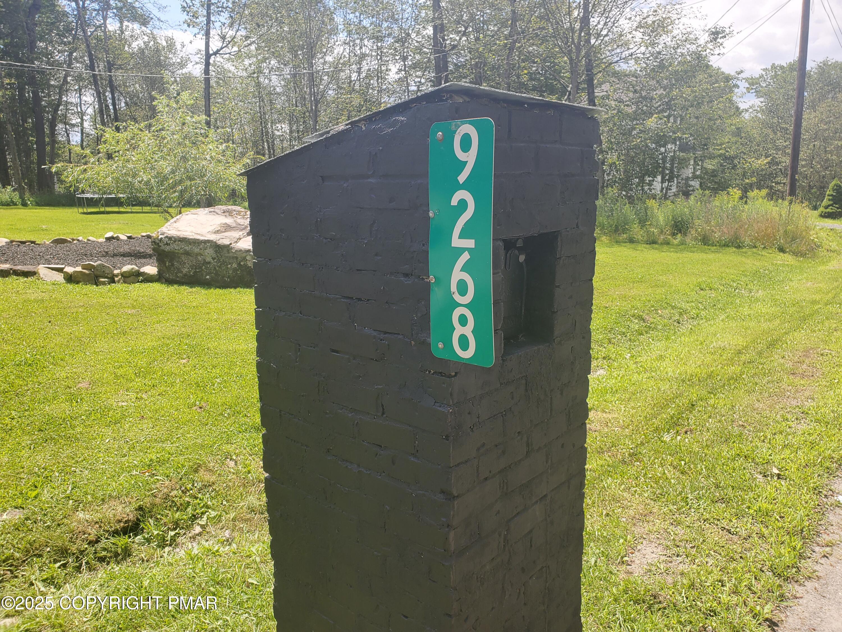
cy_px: 316
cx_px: 421
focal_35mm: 26
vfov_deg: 53.1
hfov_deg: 67.3
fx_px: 632
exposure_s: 1/509
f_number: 2.4
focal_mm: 4.3
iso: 50
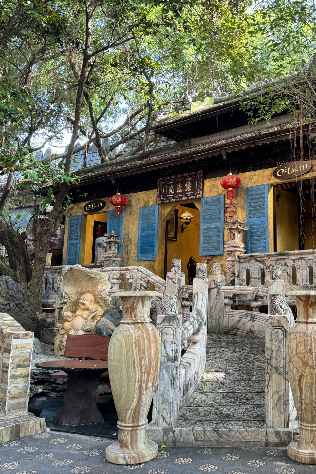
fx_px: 448
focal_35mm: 34
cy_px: 232
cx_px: 243
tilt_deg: +9.2
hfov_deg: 37.8
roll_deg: +0.4
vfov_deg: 55.8
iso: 200
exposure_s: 1/121
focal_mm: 6.86
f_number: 1.78
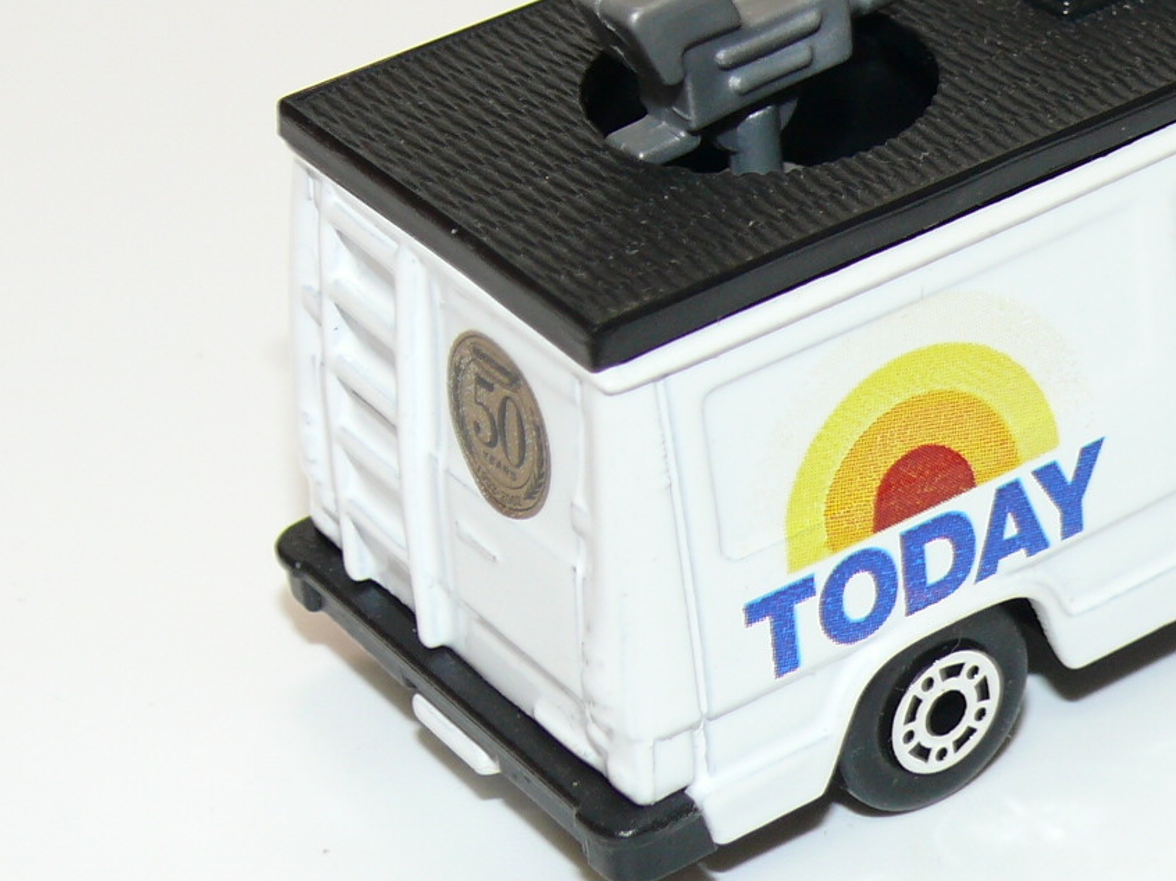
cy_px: 197
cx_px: 1051
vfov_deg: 10.6
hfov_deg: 14.0
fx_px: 4755
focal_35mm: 140
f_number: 4
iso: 100
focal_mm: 11.1
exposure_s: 1/30
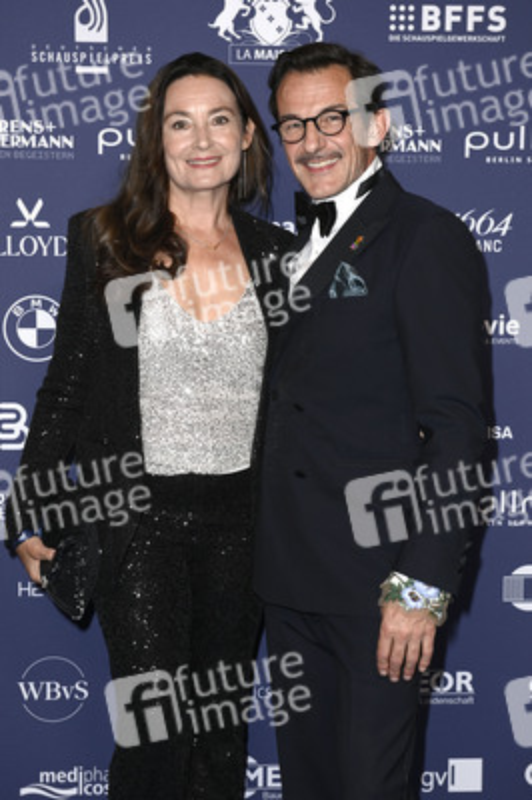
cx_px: 266
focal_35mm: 62
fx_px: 1377
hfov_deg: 21.9
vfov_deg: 32.4
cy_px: 400
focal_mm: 62
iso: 400
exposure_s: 1/250
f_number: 5.6
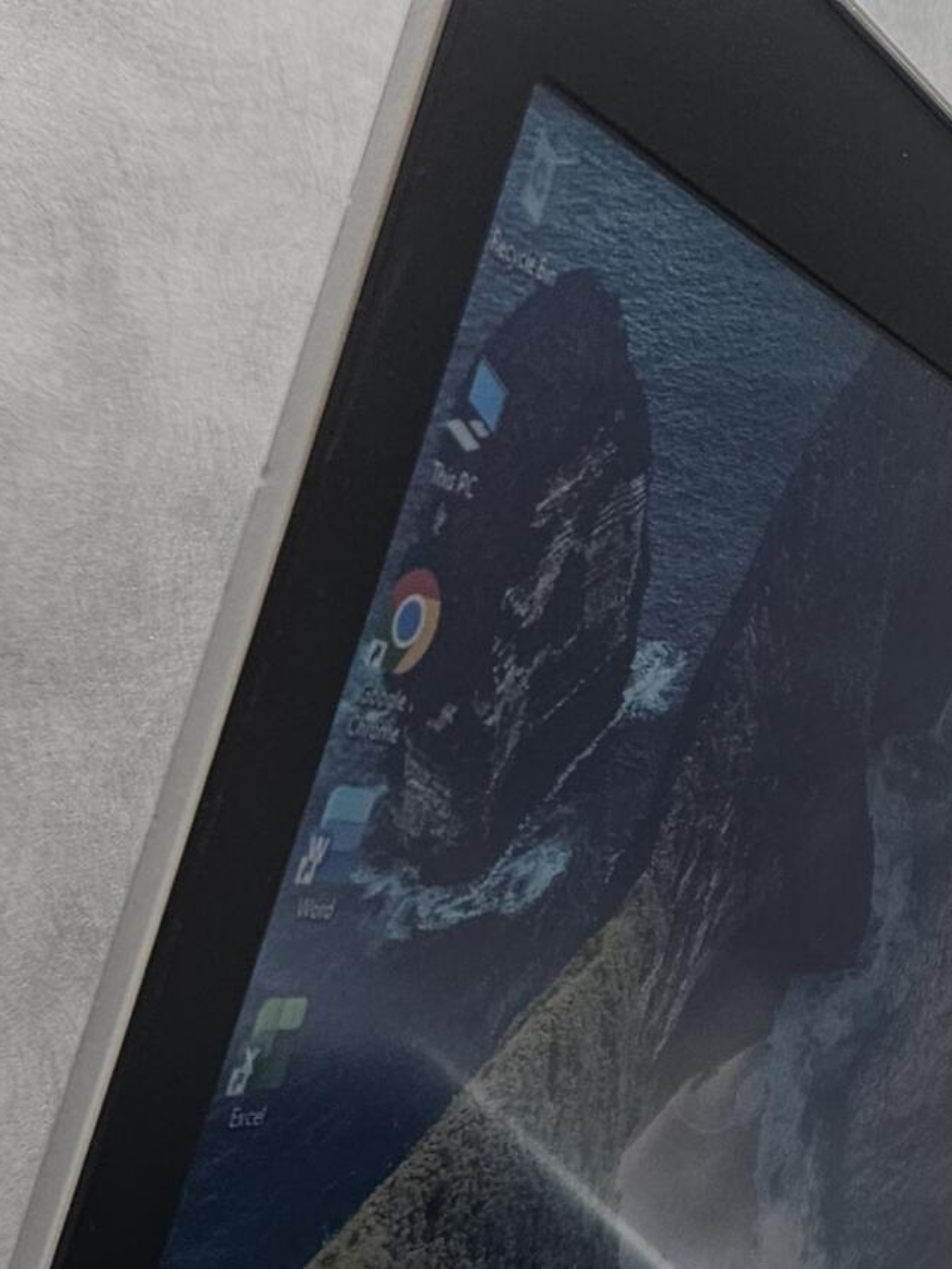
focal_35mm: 69
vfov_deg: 27.3
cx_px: 1184
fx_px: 2530
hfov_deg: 19.8
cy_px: 1107
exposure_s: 1/100
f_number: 1.8
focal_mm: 5.4
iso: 160
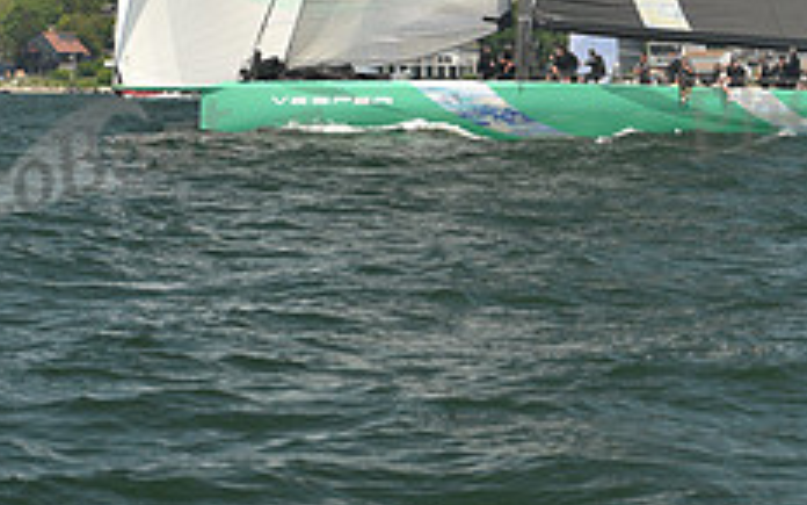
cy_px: -414
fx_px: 4487
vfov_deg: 6.3
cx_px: 506
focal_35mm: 204
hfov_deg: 10.3
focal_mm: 80
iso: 250
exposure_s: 1/640
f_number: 6.3
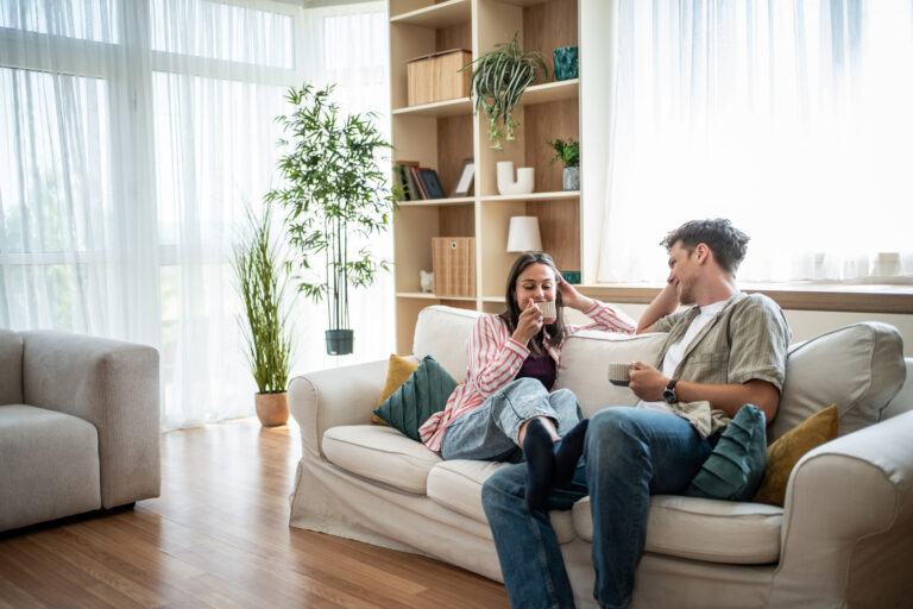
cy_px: 304
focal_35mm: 35
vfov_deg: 37.9
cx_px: 456
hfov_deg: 54.4
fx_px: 888
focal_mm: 35
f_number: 1.8
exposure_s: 1/1000
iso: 640
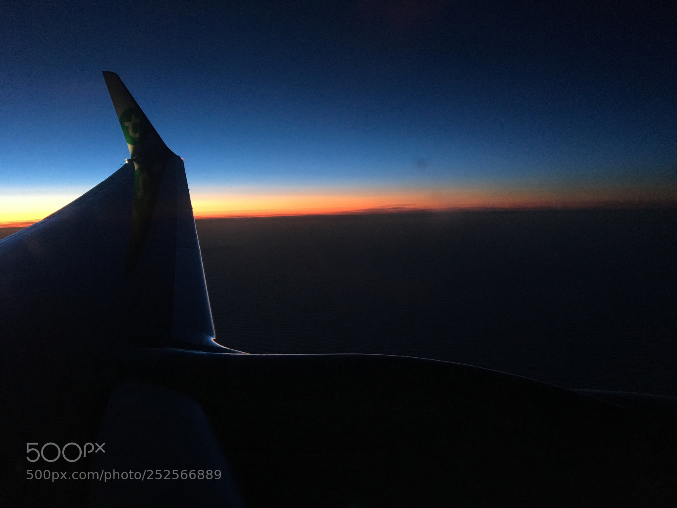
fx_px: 567
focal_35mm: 29
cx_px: 338
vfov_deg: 48.2
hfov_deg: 61.7
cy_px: 254
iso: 160
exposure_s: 1/33
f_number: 2.2
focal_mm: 4.15
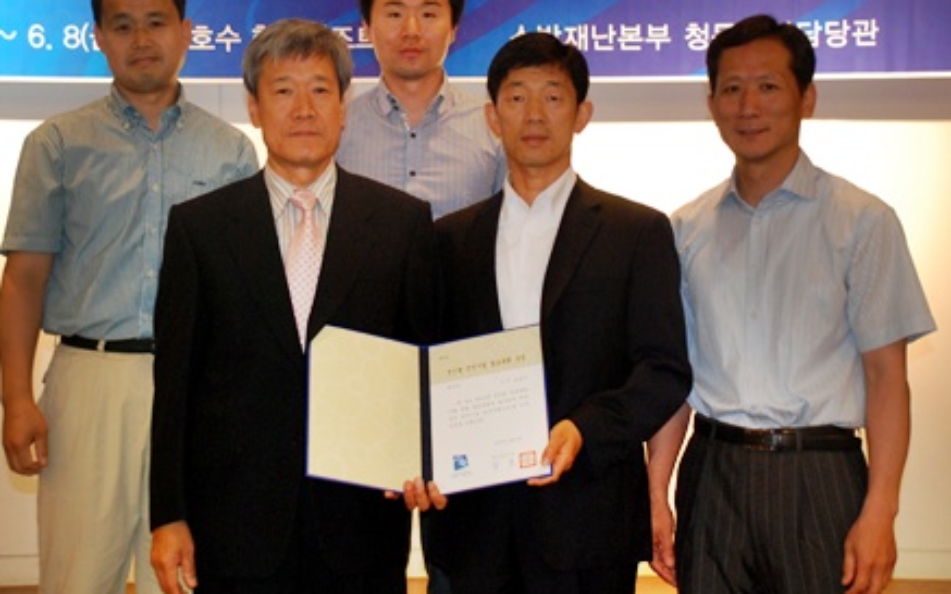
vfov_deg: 15.5
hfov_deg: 24.6
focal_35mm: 84
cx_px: 440
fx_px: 2177
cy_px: 240
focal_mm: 48
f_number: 5
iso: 1000
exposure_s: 1/60
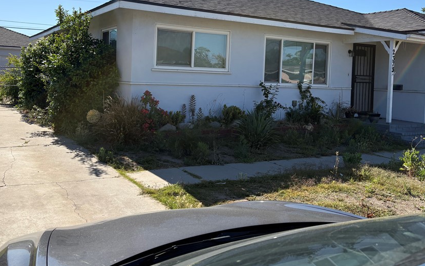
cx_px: 177
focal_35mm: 34
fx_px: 394
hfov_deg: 56.4
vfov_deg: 36.8
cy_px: 84
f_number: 1.6
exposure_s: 1/3448
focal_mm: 5.96
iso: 50
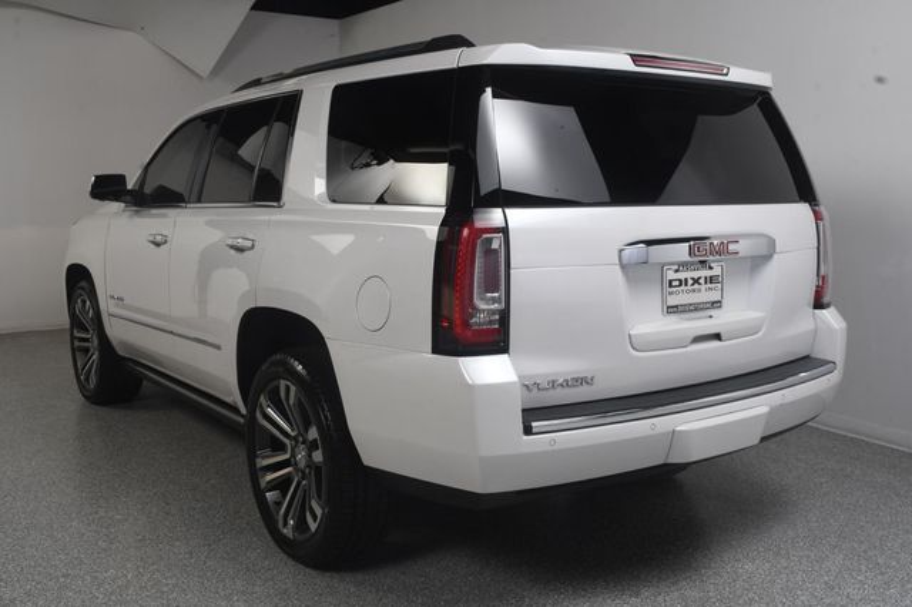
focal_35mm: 36
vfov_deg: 36.8
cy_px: 304
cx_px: 456
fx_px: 911
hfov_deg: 53.2
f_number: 13
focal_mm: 24
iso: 100
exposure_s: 1/160
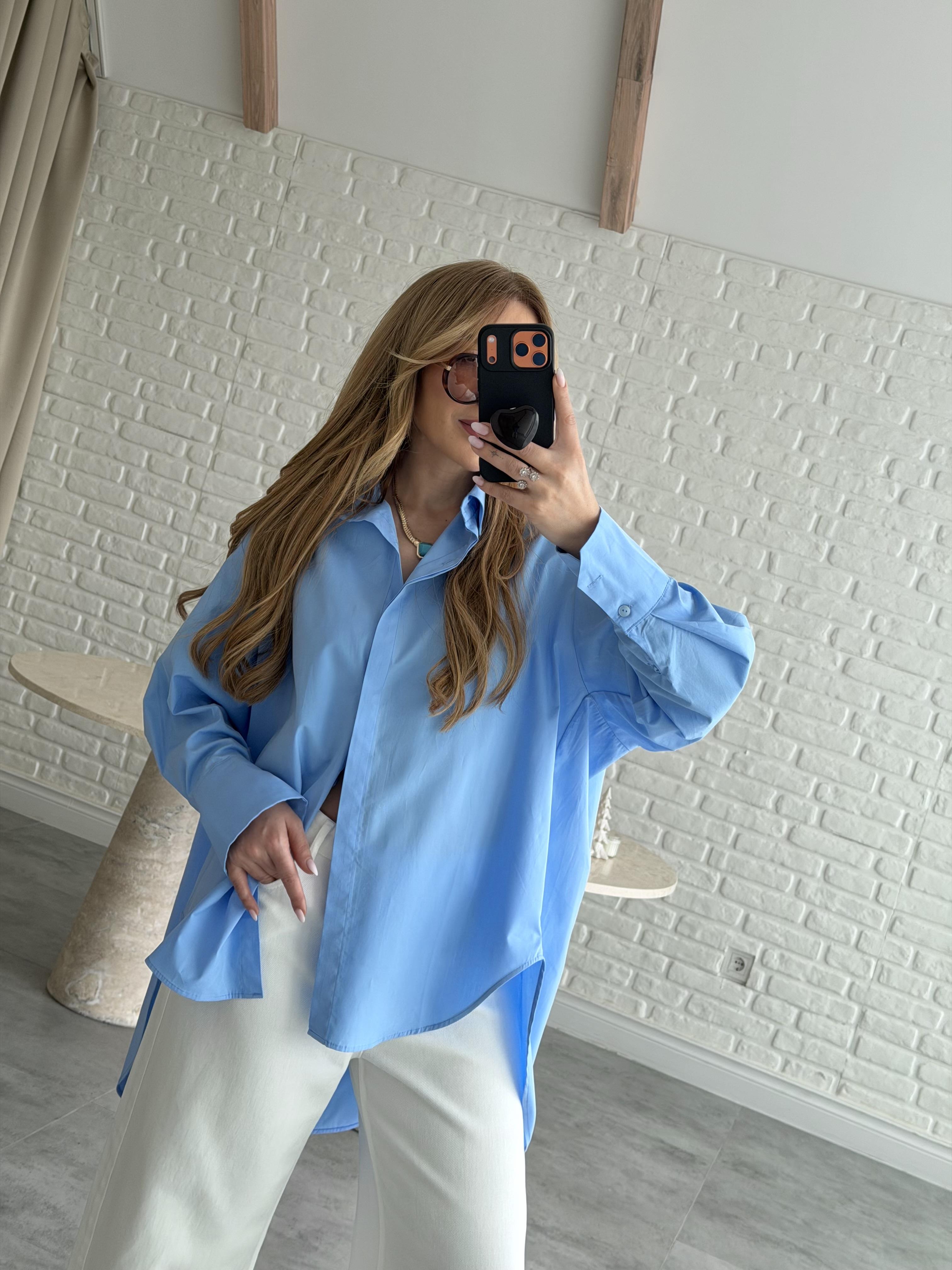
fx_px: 1760
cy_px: 635
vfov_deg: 39.7
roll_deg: -17.6
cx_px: 476
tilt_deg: -13.3
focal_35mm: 48
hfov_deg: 30.3
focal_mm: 6.76
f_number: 1.78
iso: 64
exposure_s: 1/345
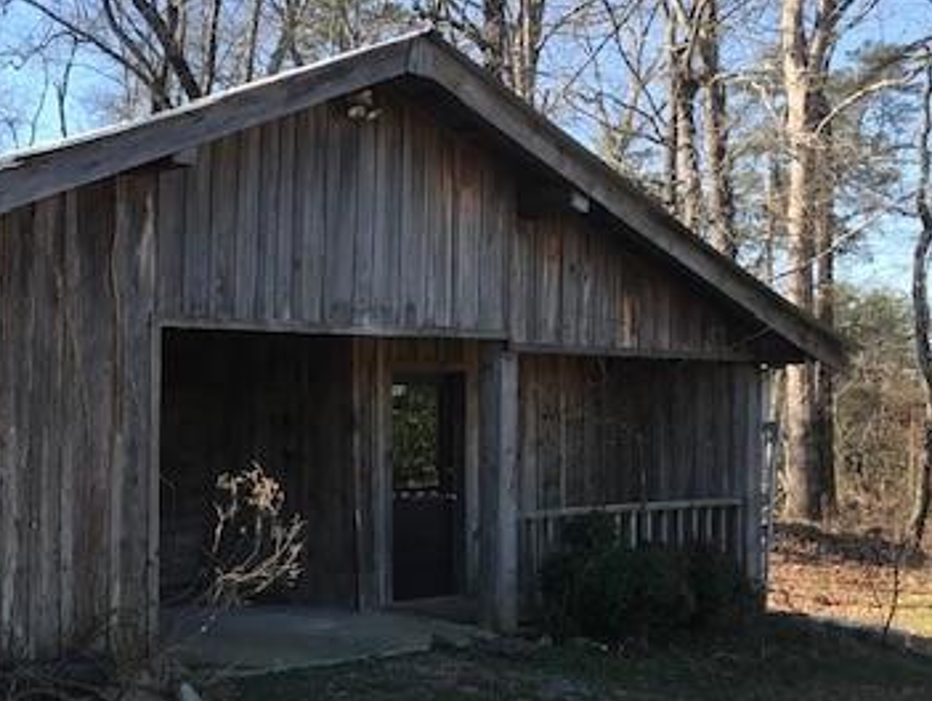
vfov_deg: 28.5
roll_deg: -0.7
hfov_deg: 35.3
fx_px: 1375
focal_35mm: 51
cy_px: 425
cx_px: 96
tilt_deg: +0.8
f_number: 1.8
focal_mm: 3.99
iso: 20
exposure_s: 1/791
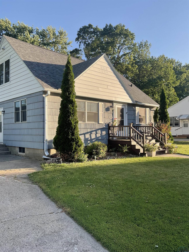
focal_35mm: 29
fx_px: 211
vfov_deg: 61.7
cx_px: 94
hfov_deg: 48.2
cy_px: 126
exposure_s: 1/442
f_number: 1.8
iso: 16
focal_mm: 3
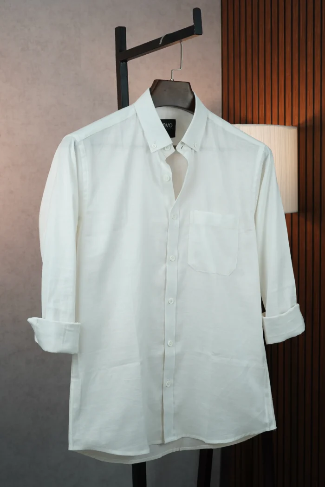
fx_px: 677
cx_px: 162
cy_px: 244
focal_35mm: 50
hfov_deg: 27.0
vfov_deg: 39.6
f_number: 8
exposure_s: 1/161
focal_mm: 50
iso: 1250
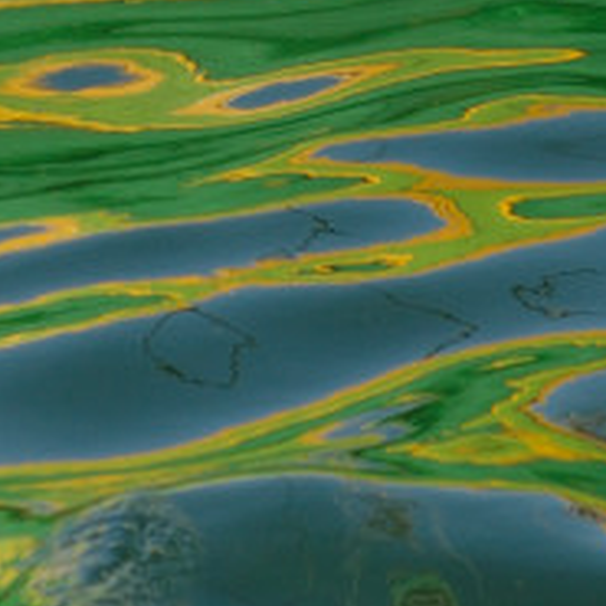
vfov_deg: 2.2
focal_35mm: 790
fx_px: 15647
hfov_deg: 2.2
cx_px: 282
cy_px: -480
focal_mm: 112
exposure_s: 1/250
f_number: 8
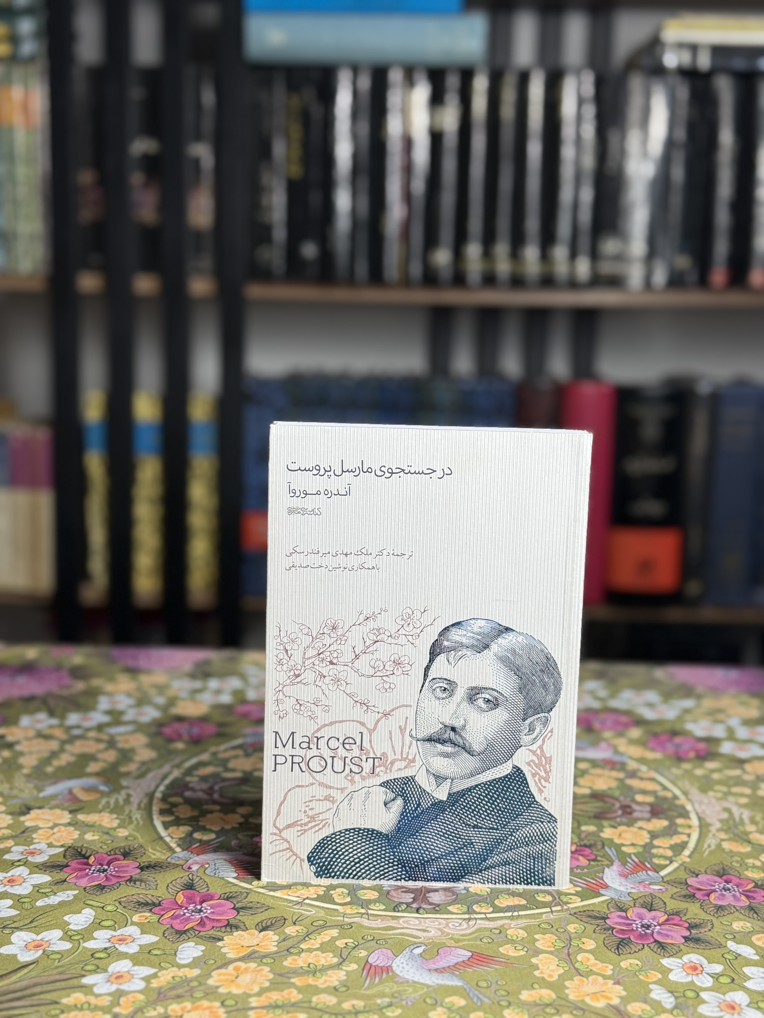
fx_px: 1413
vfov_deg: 39.7
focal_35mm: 48
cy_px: 509
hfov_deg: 30.3
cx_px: 382
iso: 50
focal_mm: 6.76
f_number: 1.78
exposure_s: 1/130
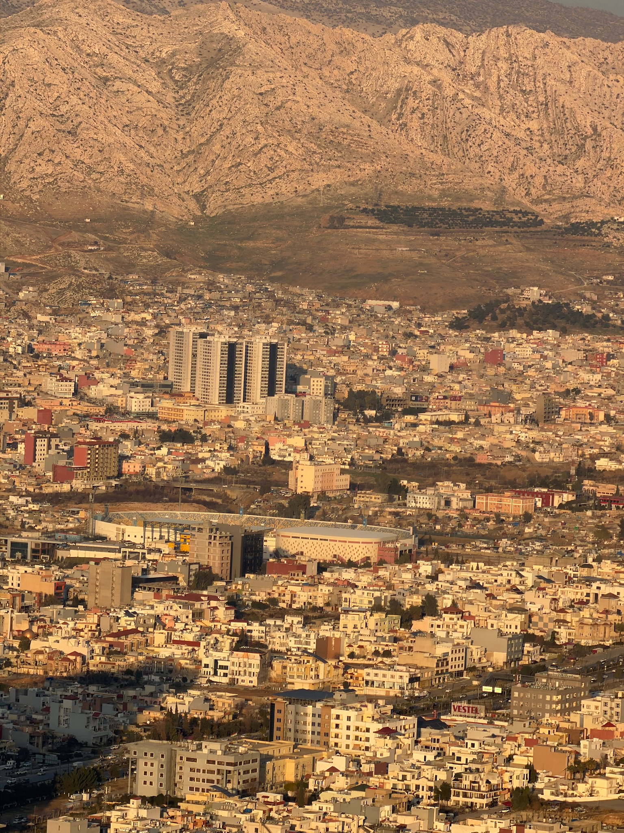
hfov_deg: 7.4
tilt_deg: -3.1
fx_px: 4807
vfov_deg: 9.9
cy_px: 416
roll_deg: -2.6
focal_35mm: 200
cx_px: 312
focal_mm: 16.89
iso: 32
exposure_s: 1/639
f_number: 2.8
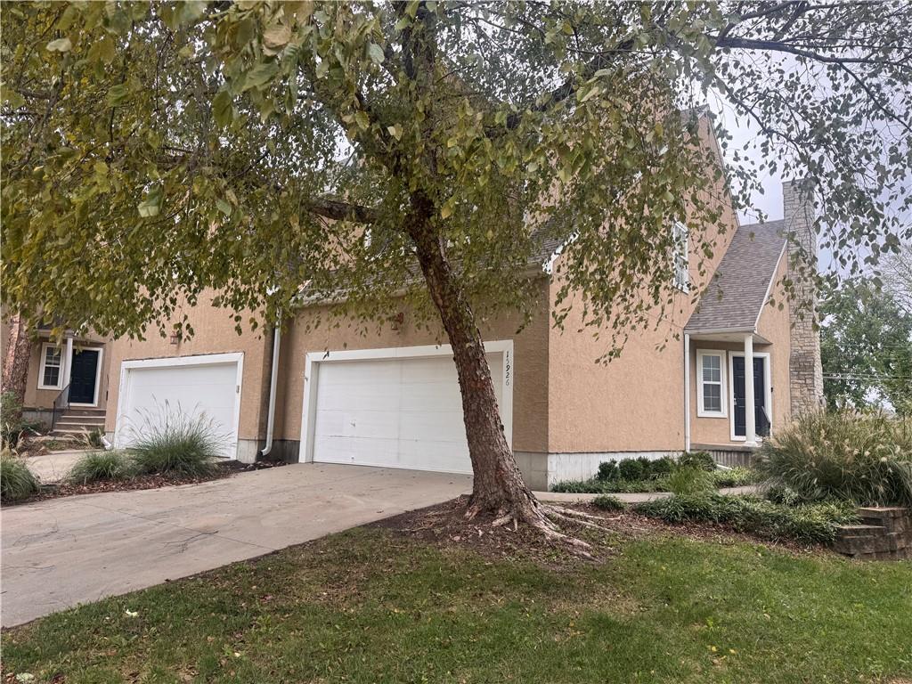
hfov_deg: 71.6
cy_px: 342
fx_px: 632
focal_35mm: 24
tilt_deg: +6.3
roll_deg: -1.8
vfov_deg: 56.8
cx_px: 456
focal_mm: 6.76
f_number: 1.78
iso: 80
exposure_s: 1/488
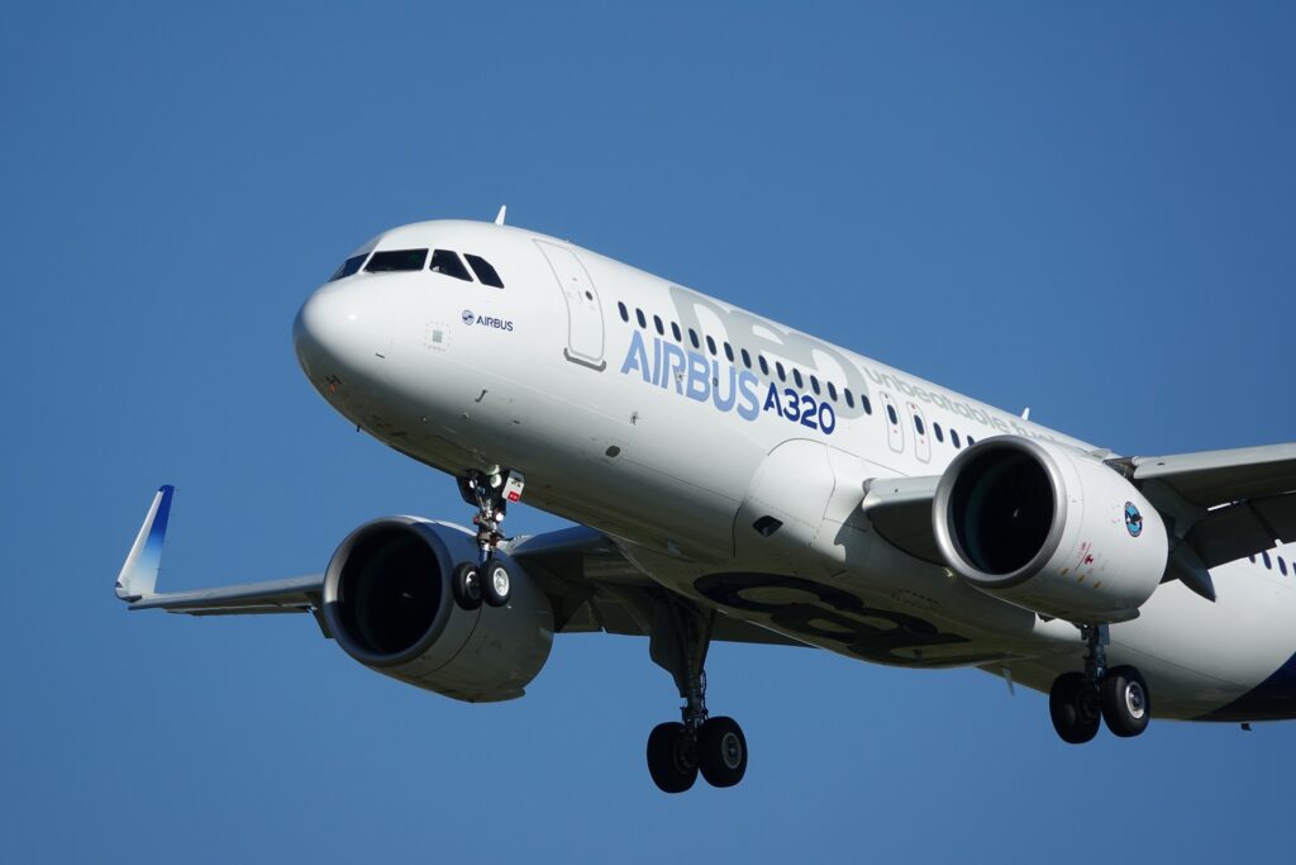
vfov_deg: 2.3
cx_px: 648
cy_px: 432
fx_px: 21098
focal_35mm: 586
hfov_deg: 3.5
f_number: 5.6
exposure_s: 1/1000
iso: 100
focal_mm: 214.7
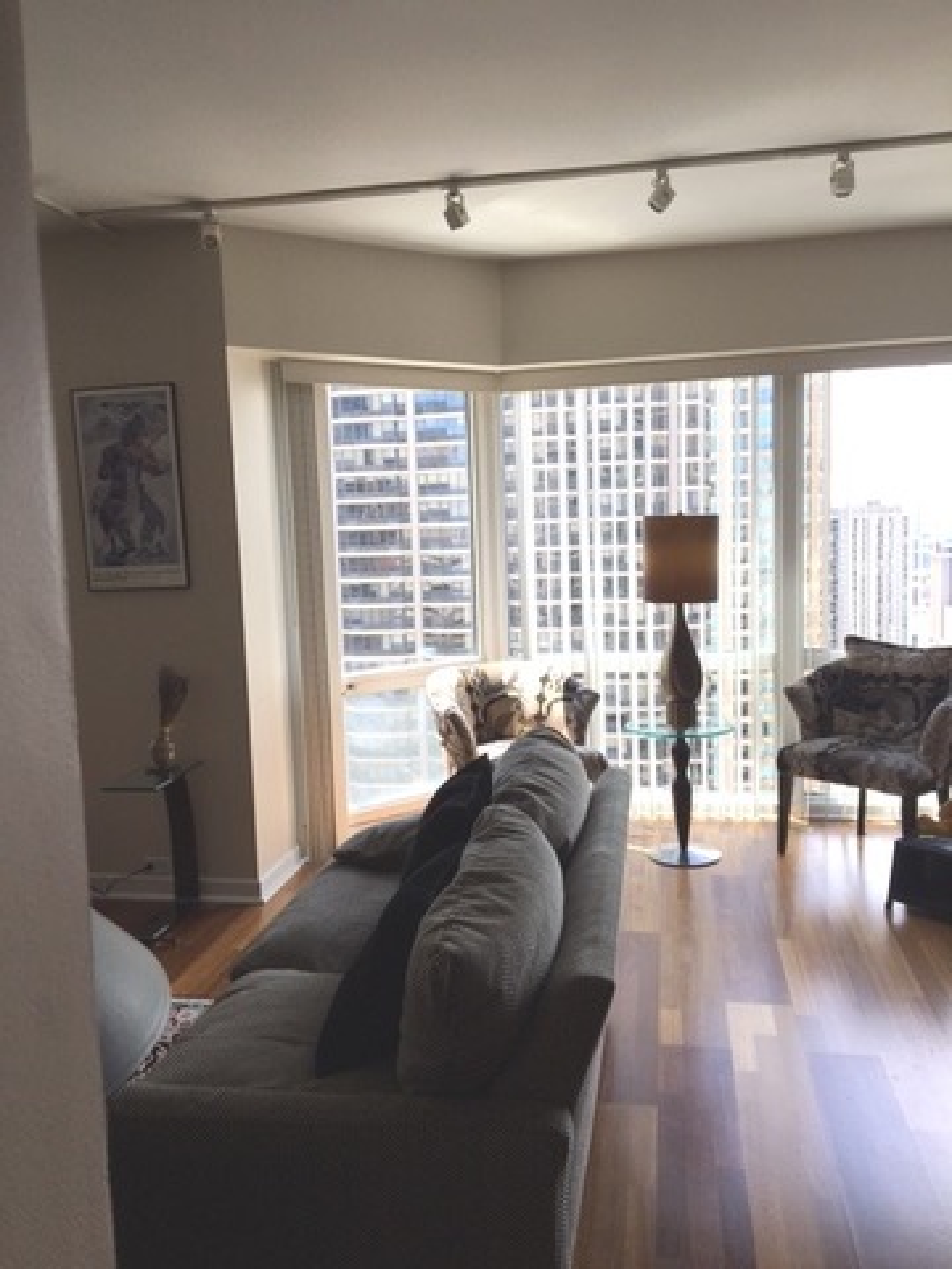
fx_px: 1063
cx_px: 476
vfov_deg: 61.7
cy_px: 634
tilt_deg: -5.1
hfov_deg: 48.2
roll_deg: +2.7
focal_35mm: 29
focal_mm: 4.15
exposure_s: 1/138
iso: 25
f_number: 2.2
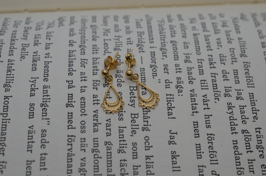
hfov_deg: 33.5
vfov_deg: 22.5
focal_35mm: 60
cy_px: 88
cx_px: 133
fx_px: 442
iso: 100
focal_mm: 40
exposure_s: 1/80
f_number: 8
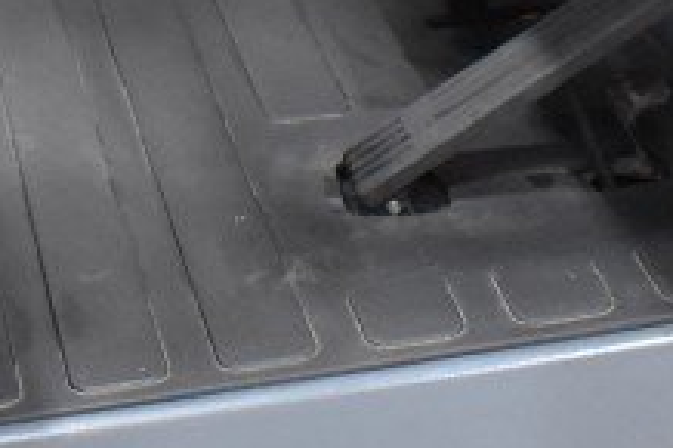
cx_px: -327
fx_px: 3082
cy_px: -723
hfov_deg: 11.9
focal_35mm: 165
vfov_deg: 7.6
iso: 1600
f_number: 5
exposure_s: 1/15
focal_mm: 20
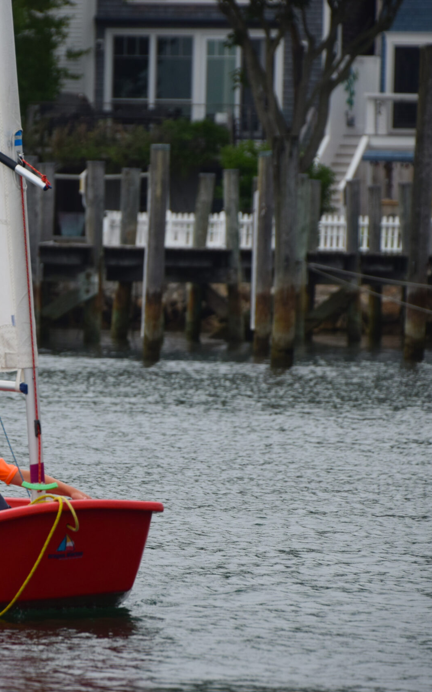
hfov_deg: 4.1
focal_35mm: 322
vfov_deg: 6.5
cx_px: -4
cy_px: 346
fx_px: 6065
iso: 250
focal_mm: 140
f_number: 6
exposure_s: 1/500
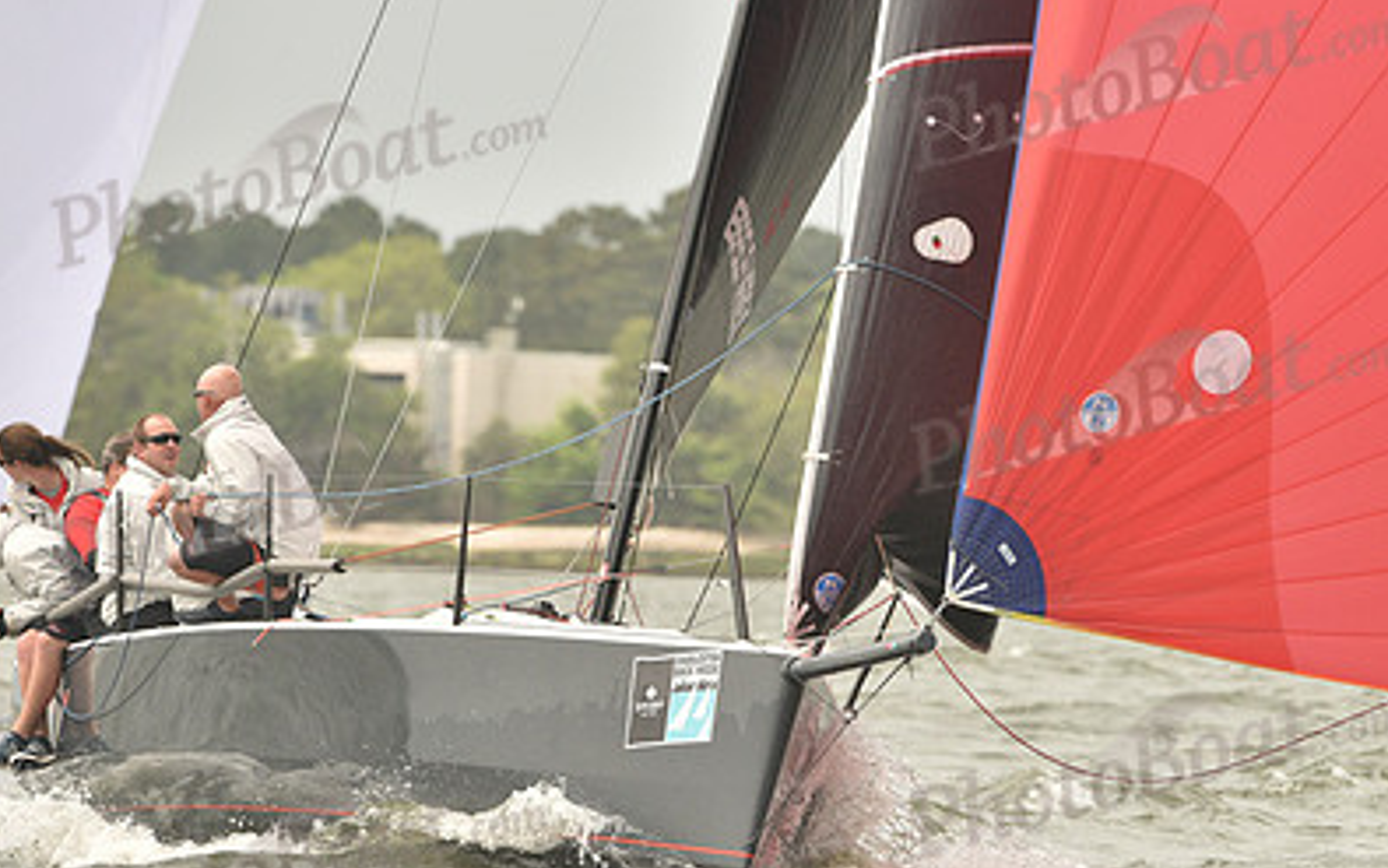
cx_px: 731
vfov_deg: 2.9
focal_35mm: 449
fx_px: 16987
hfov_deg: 4.7
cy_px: 634
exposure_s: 1/800
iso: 400
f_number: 8
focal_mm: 300
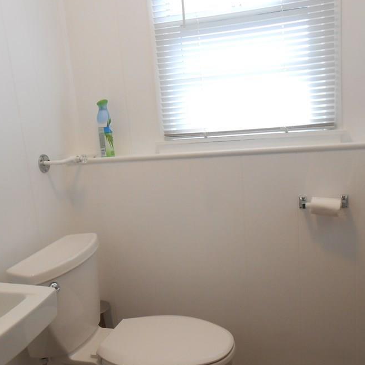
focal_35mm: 36
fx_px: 429
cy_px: 208
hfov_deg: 46.0
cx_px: 173
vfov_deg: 45.9
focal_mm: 4.6
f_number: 3.5
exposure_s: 1/30
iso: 160
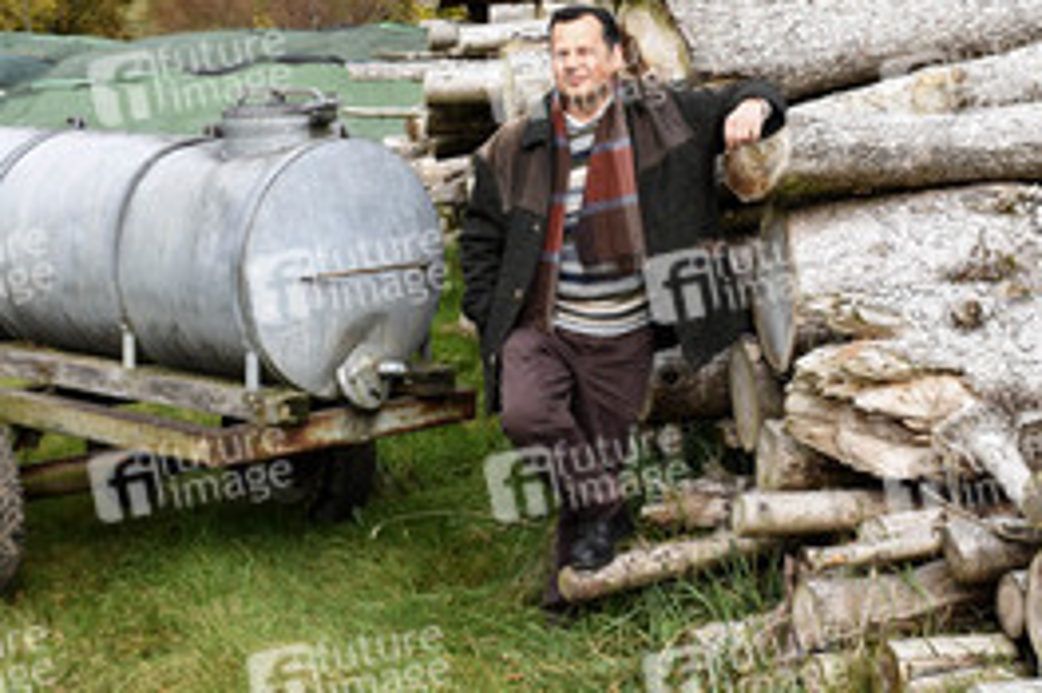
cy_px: 178
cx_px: 640
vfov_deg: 20.1
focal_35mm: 67
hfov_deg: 30.0
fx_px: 1938
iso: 100
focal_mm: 26
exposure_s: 1/80
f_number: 6.3
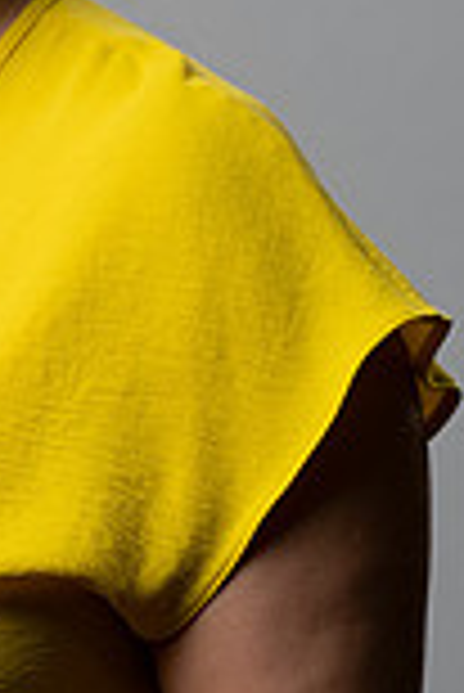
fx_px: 7561
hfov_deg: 3.5
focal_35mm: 392
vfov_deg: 5.3
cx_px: -189
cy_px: 238
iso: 160
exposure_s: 1/160
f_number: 7.1
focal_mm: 134
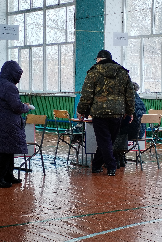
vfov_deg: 21.0
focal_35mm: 97
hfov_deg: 14.1
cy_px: 121
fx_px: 655
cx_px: 80
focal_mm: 4.75
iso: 100
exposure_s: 1/190
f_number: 1.8
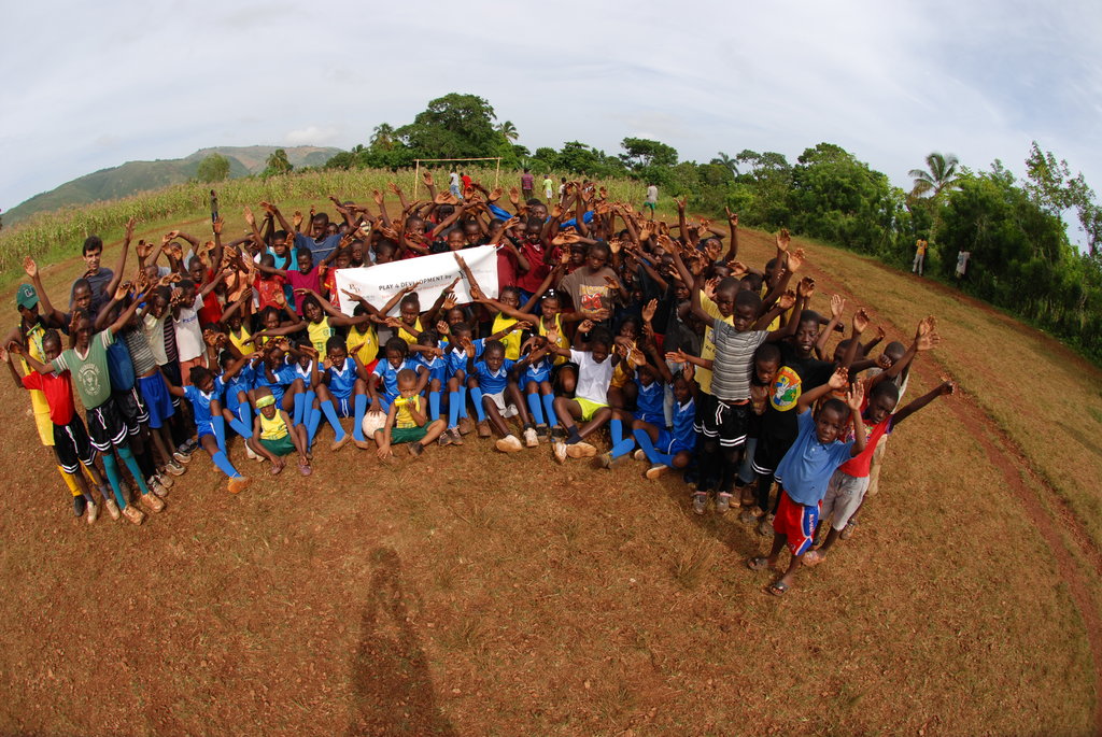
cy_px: 368
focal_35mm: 16
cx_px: 551
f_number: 7.1
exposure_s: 1/200
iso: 100
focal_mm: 10.5
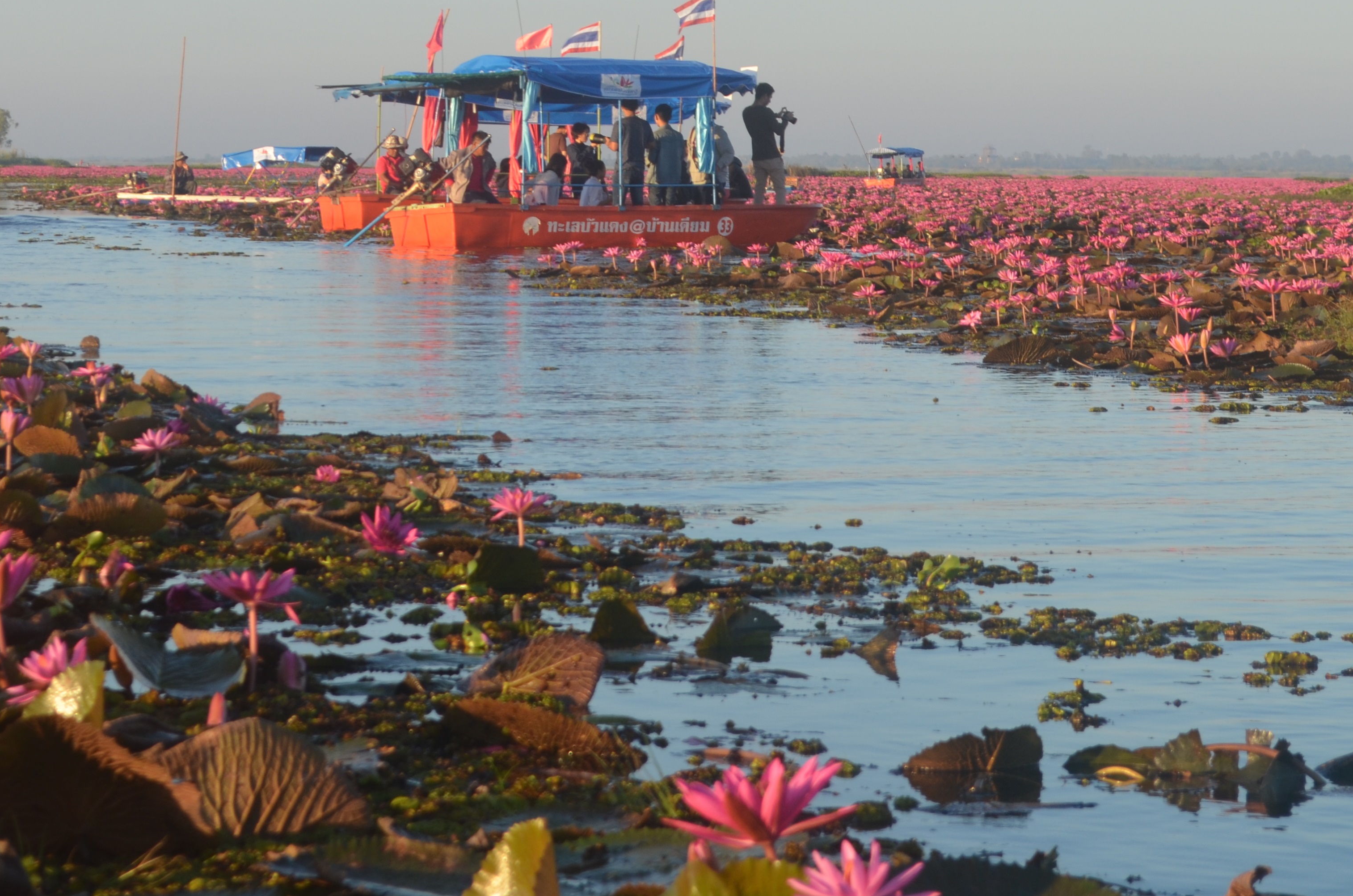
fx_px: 4763
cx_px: 535
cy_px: 240
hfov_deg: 16.2
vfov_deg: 10.7
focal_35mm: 127
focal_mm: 52
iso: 200
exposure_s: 1/200
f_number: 7.1
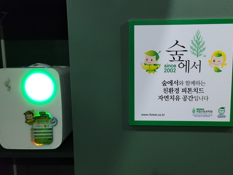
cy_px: 86
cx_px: 125
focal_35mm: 32
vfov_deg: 44.2
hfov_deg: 56.8
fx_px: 215
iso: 500
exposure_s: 1/40
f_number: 2
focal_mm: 5.9
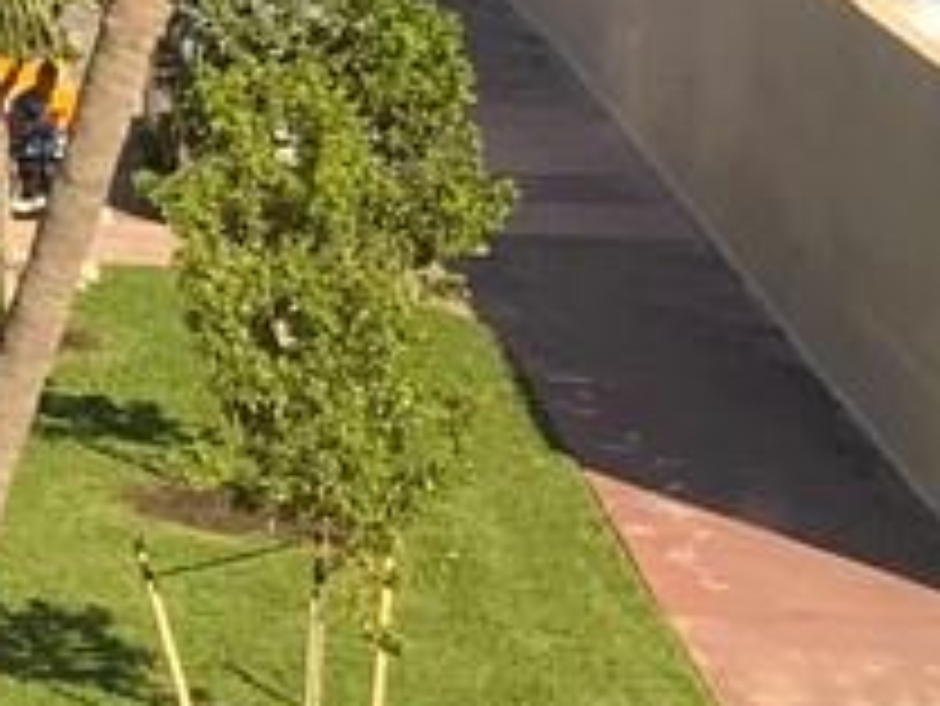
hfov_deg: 8.2
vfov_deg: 6.7
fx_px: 6032
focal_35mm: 222
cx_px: -1286
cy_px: 18
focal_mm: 3
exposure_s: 1/739
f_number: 1.8
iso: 16
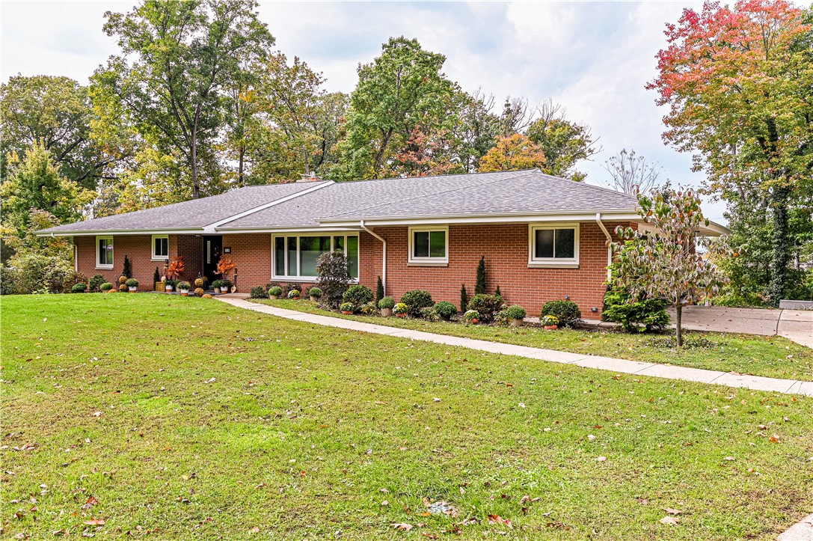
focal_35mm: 26
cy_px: 270
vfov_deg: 49.5
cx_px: 406
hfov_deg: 69.4
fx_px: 587
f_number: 8
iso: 100
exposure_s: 1/100
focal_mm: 26
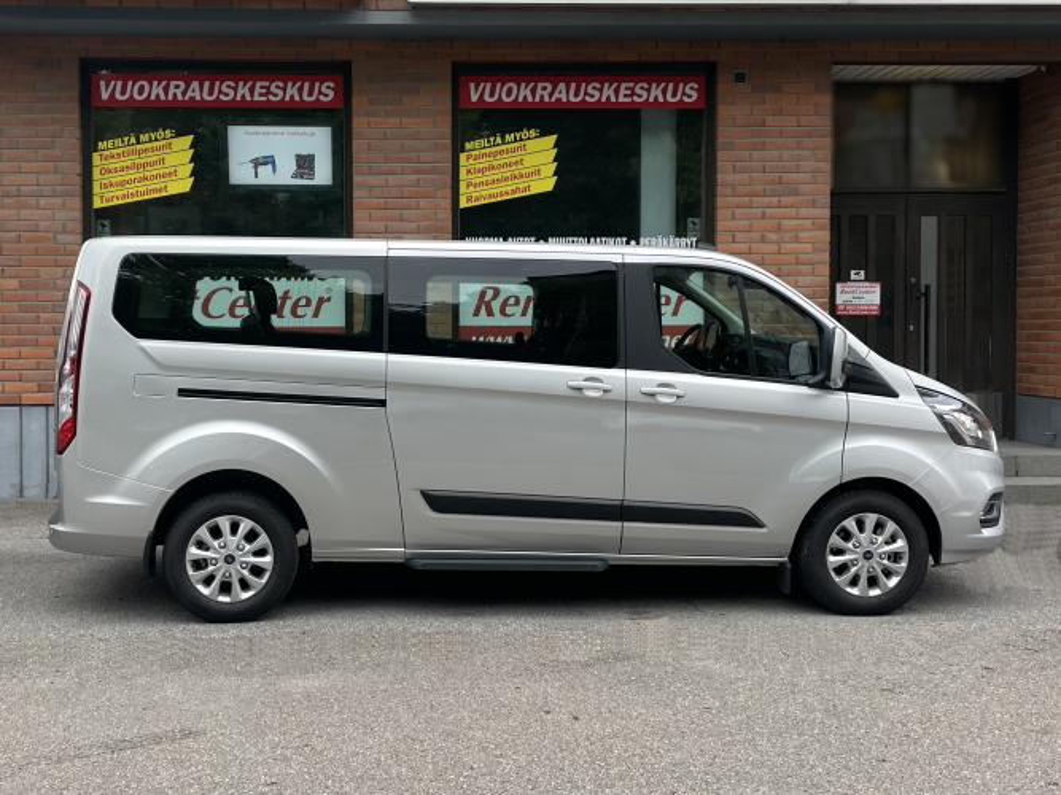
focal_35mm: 26
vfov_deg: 53.0
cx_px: 530
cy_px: 398
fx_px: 797
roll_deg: +1.0
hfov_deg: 67.3
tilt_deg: +1.2
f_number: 1.6
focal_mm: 4.2
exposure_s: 1/121
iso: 40
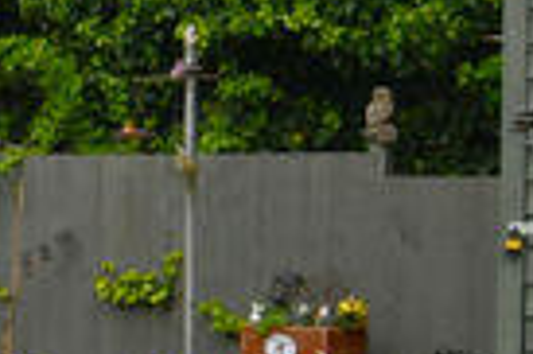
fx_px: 1656
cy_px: 247
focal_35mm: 112
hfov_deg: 16.7
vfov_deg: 12.2
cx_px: -253
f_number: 8
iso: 200
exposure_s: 1/250
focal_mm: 10
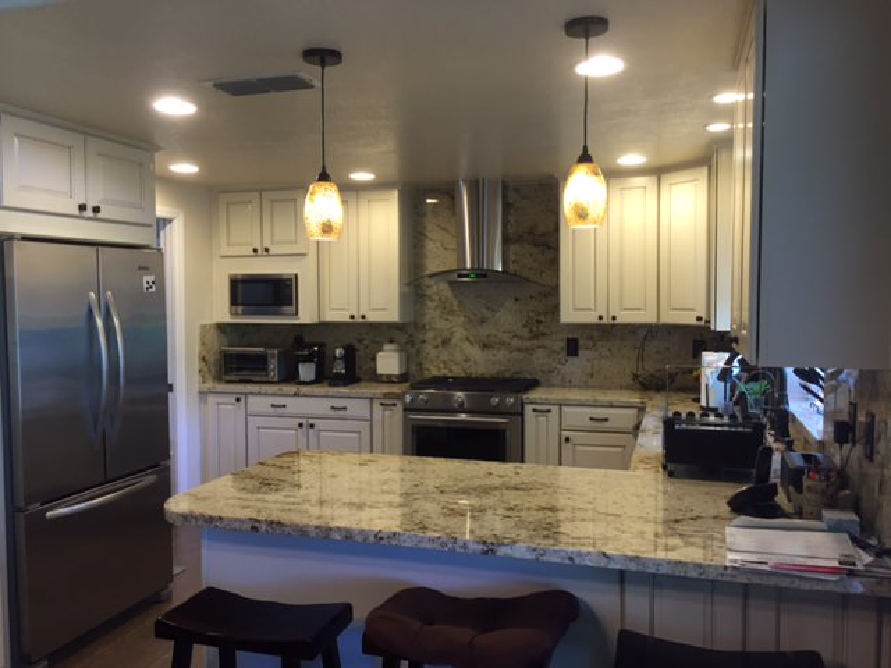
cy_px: 334
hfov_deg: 61.7
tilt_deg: -4.2
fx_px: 746
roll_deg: -0.8
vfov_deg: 48.2
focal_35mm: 29
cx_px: 446
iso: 80
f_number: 2.2
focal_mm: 4.15
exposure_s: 1/30
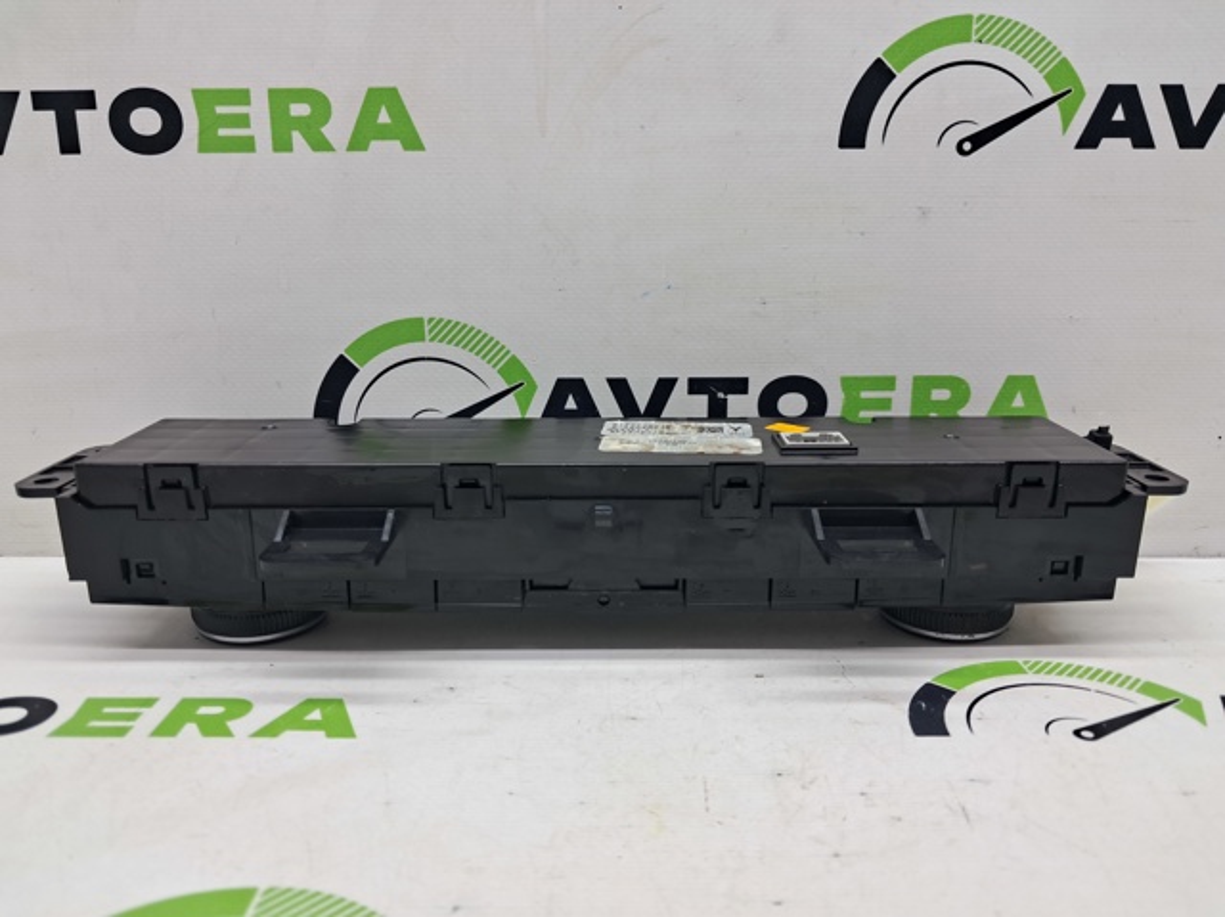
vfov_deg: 51.3
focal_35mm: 27
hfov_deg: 65.4
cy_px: 458
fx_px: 955
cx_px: 612
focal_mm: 4
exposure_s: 1/60
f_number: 1.8
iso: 50
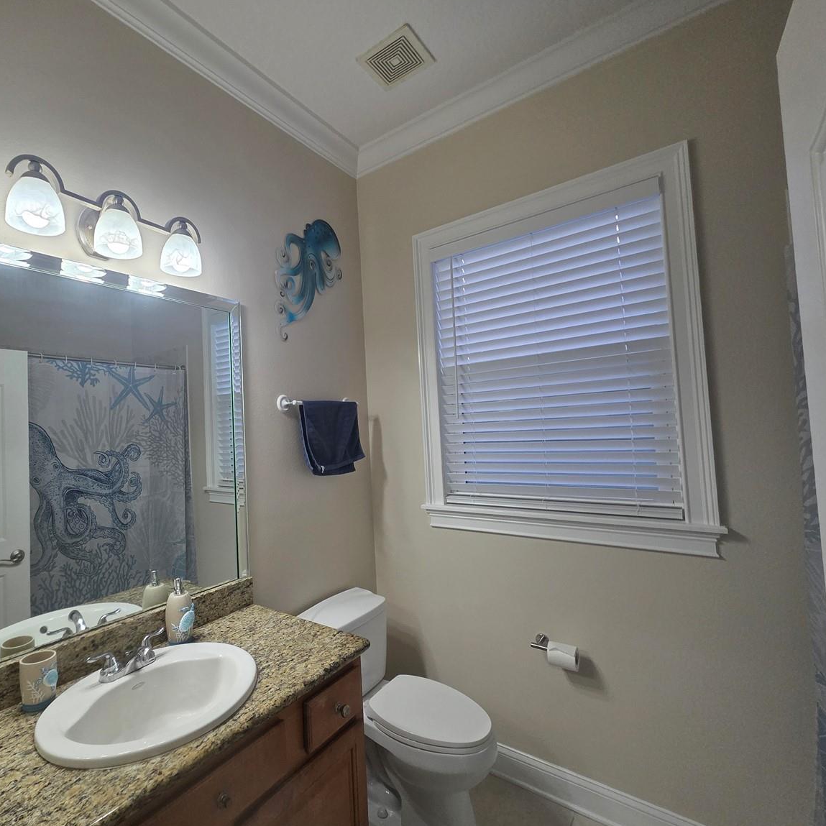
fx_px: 432
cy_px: 414
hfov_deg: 86.2
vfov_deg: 87.4
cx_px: 326
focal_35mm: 16
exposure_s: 1/359
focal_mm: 2.2
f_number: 1.9
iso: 400
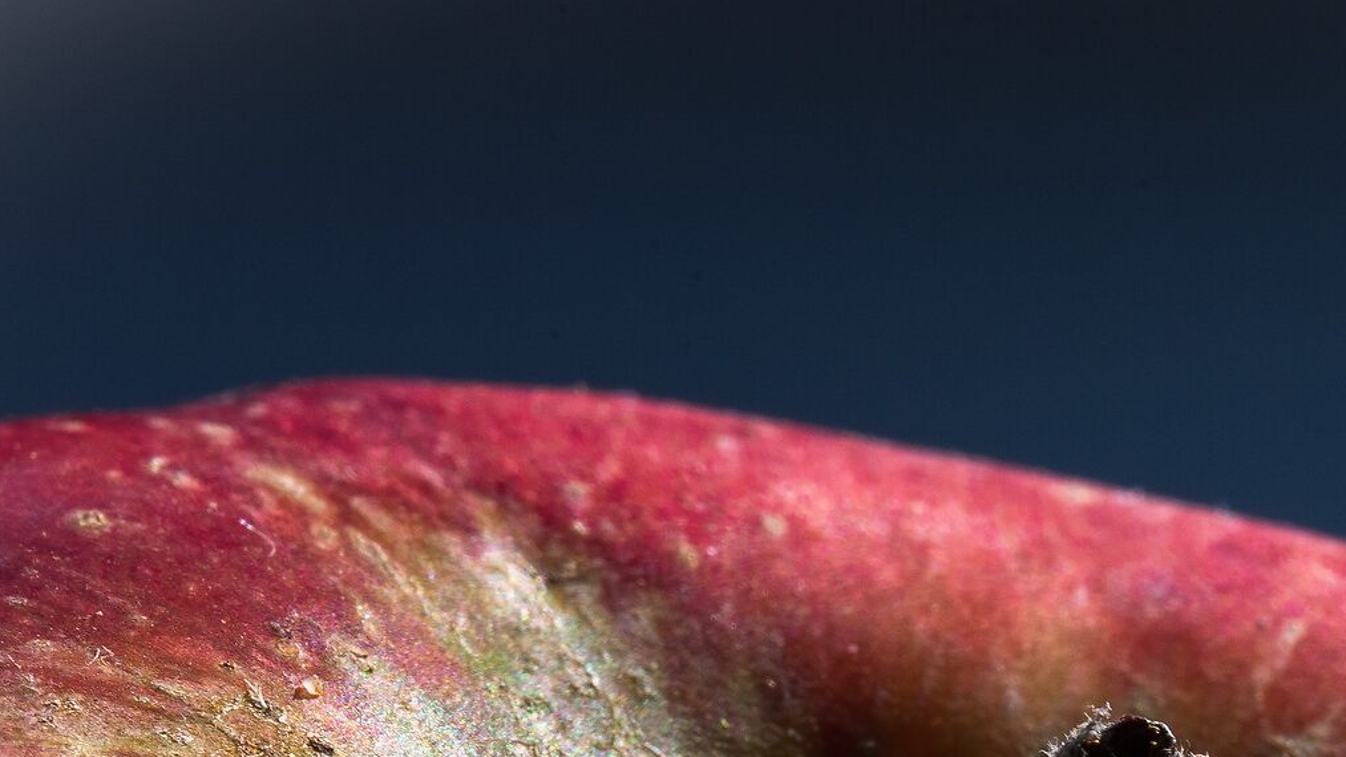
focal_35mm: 124
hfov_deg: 17.2
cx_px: 1016
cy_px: 917
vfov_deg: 9.6
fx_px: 4426
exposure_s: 1/60
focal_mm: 50
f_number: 16
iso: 360
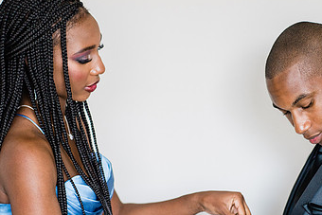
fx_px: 1297
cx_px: 198
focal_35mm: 145
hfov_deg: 14.1
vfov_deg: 9.5
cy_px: 143
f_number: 2.2
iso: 400
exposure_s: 1/160
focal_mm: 85
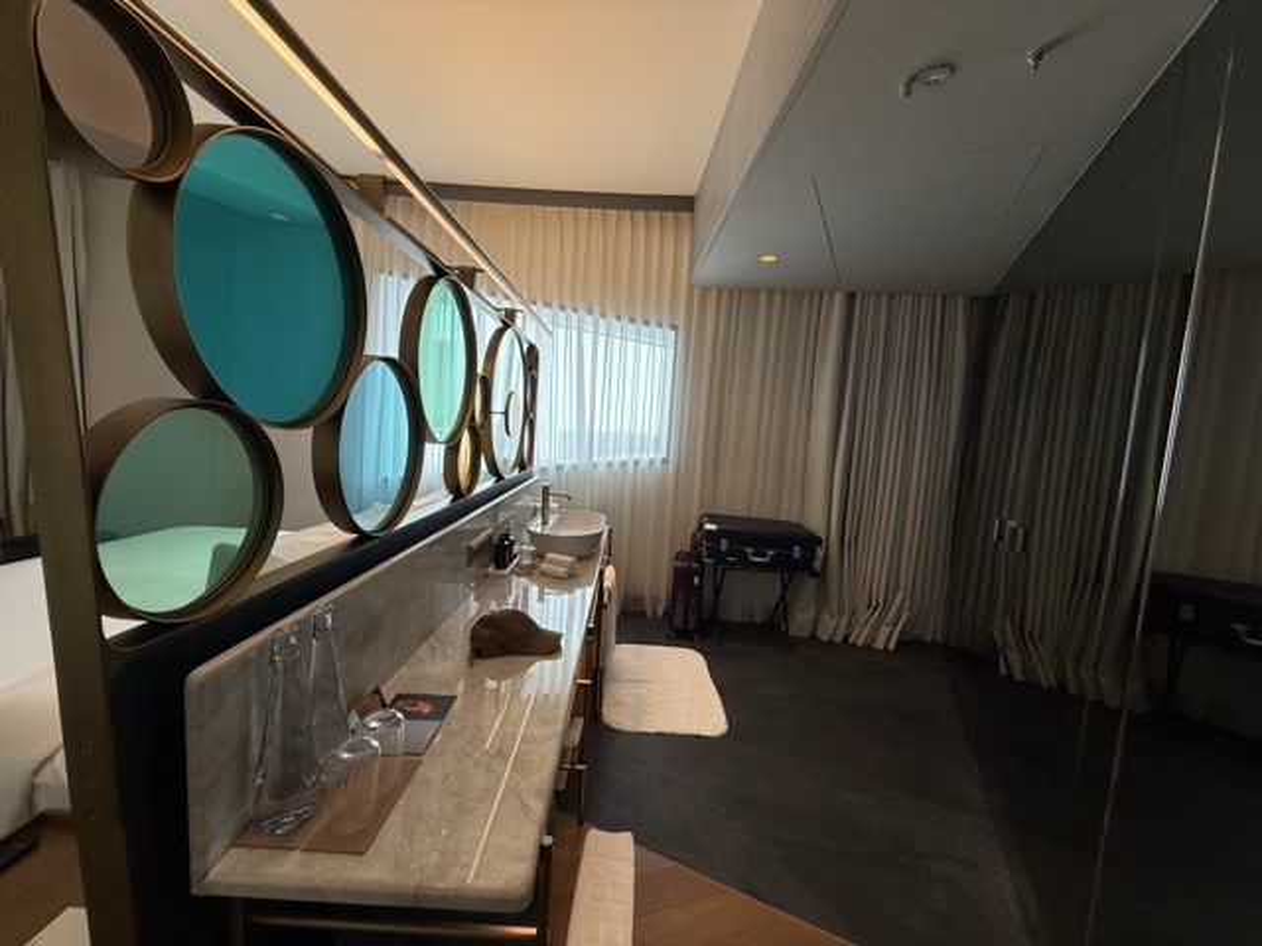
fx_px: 510
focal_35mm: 14
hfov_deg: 102.1
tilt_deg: -5.6
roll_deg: -3.2
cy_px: 473
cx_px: 631
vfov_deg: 85.7
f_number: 2.2
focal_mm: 2.22
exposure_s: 1/111
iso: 80
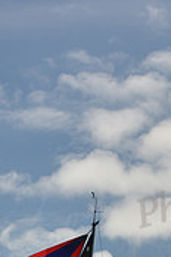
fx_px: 1667
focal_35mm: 234
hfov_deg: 5.9
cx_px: 61
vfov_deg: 8.5
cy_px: 424
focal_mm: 70
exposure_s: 1/800
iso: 320
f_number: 14
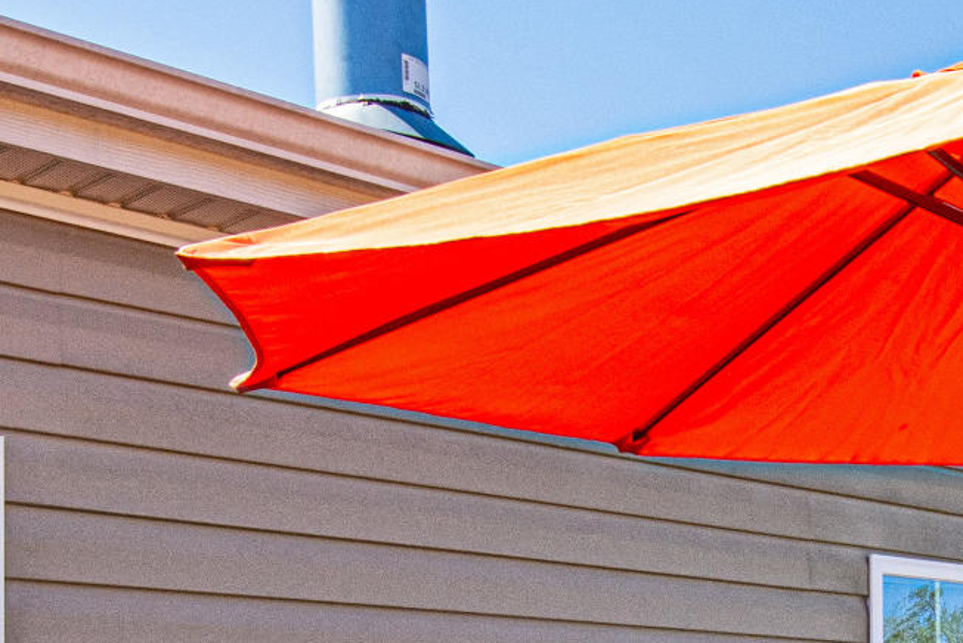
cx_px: 703
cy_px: 727
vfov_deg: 18.9
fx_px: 1846
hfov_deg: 28.9
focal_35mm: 69
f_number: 10
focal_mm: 10
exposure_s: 1/250
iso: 320
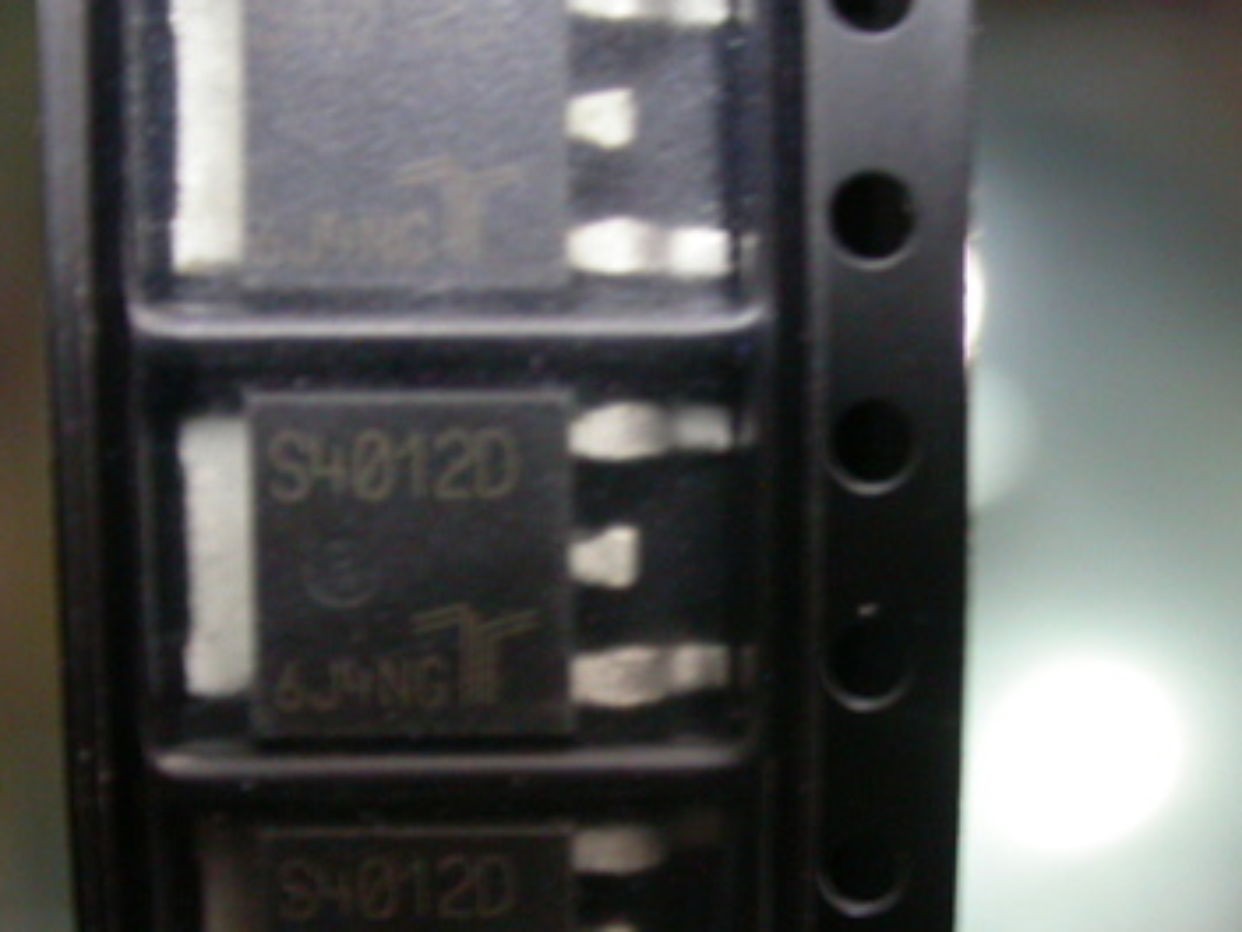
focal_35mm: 81
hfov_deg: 24.1
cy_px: 556
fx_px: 2906
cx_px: 681
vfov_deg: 18.2
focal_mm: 11.8
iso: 364
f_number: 3
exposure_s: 1/4.5
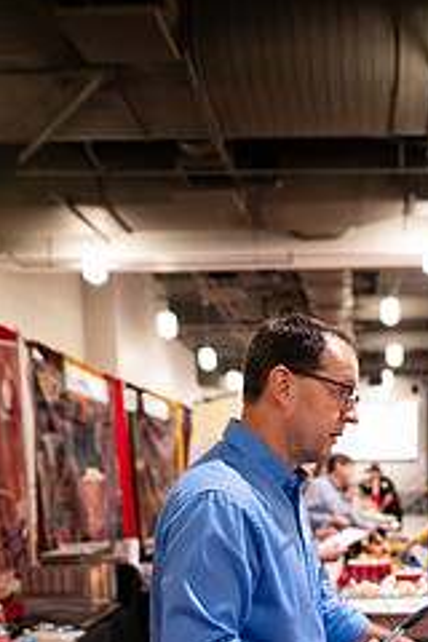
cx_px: 353
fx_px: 802
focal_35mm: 45
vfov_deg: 40.4
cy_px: 575
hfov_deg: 29.1
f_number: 1.8
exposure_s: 1/200
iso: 1250
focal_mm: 24
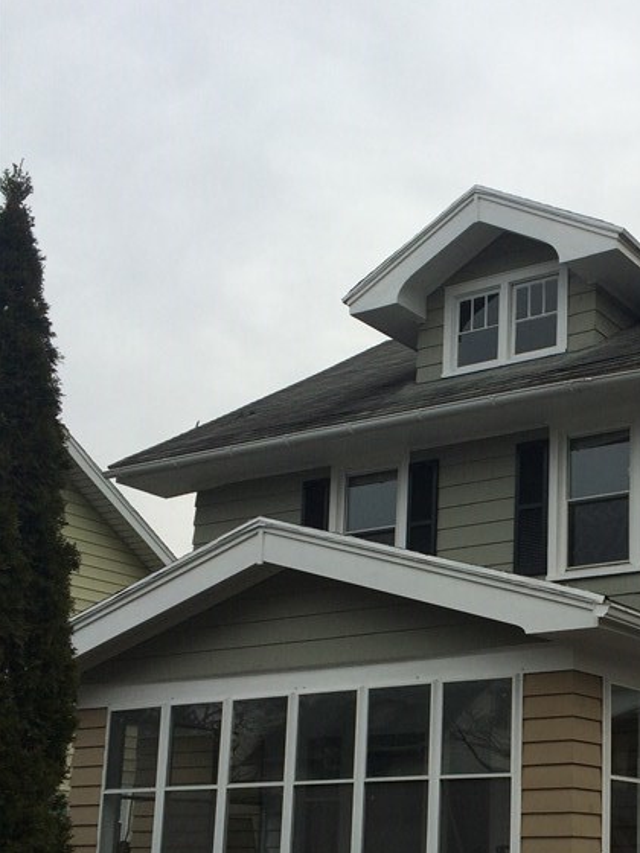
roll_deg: +0.2
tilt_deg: +12.0
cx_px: 584
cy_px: 625
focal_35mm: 53
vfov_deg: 35.5
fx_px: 1307
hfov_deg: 26.5
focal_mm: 4.15
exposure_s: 1/547
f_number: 2.2
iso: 32
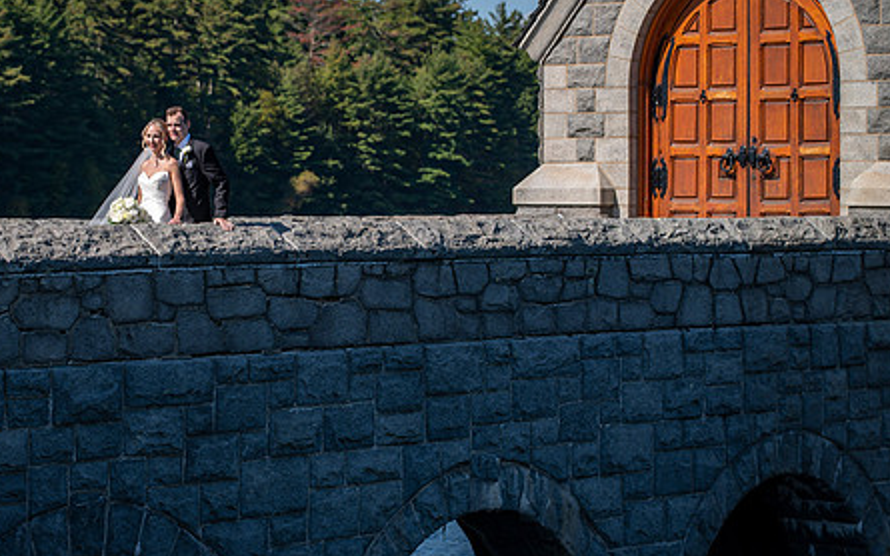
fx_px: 3032
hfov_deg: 16.7
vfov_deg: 10.5
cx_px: 374
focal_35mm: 125
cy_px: 192
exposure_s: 1/1000
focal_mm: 92
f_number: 4
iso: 50
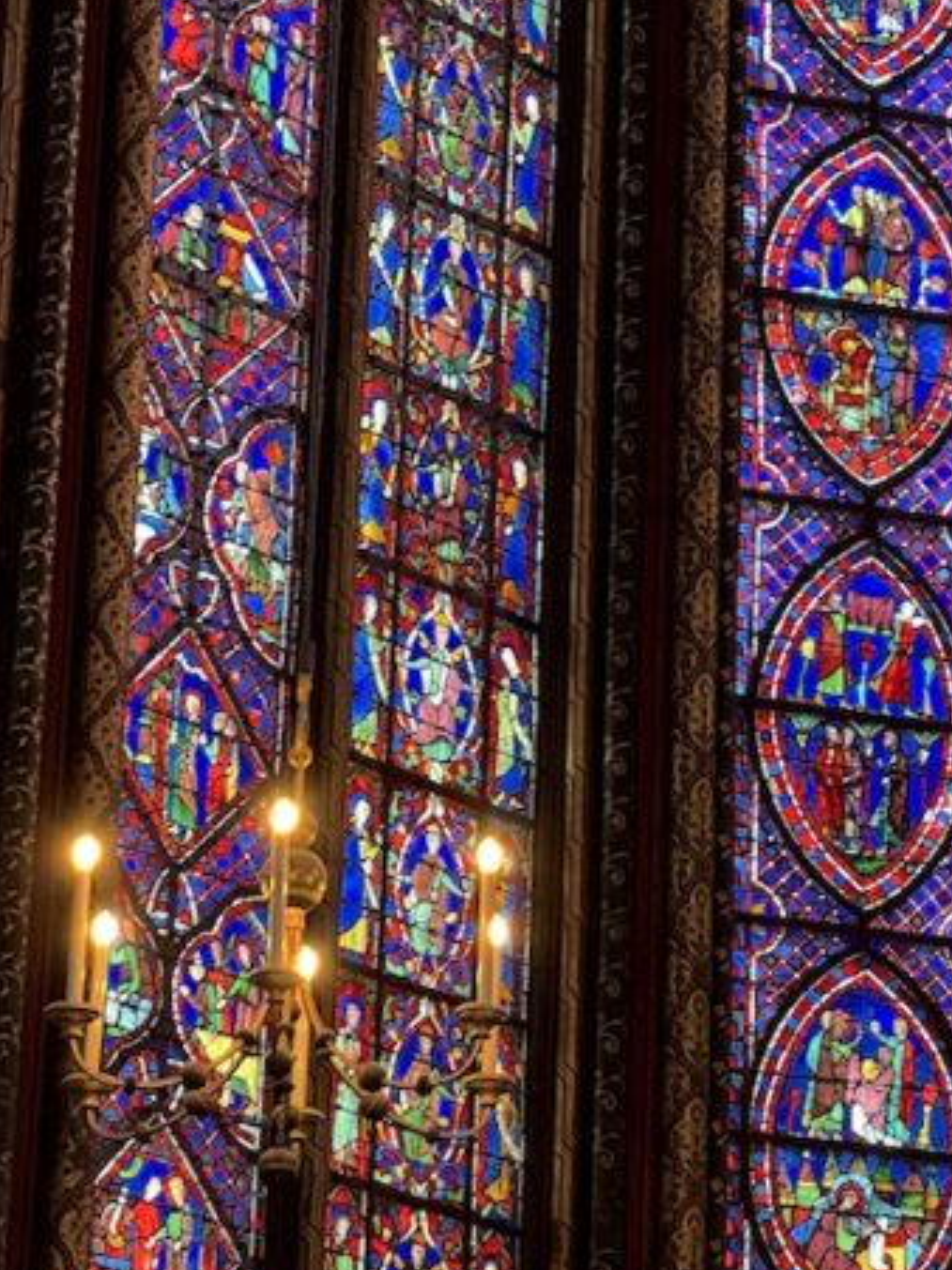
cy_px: 434
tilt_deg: +22.7
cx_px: 1053
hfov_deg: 8.4
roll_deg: -0.3
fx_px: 6420
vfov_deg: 11.3
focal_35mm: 175
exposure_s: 1/50
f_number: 2.8
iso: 250
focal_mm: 9
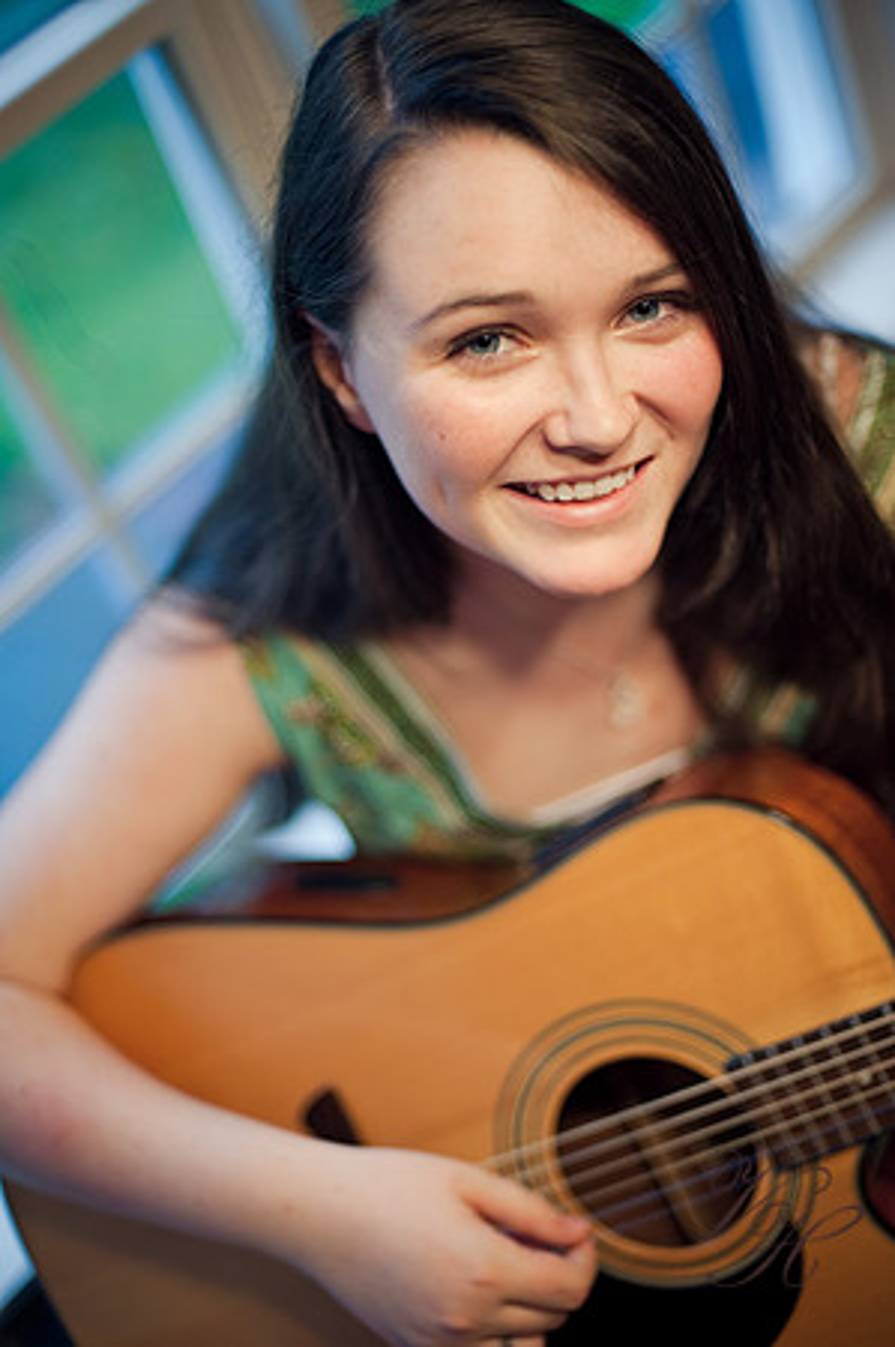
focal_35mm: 50
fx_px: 1869
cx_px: 448
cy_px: 674
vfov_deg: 39.6
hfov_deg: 26.9
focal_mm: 50
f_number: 1.4
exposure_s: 1/125
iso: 400
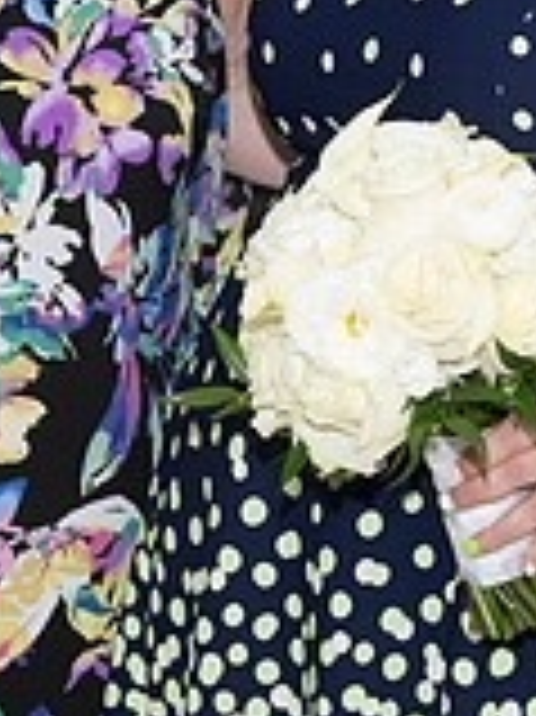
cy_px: -2
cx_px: 311
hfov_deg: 8.3
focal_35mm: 179
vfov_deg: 11.0
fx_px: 3701
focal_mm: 51
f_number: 6.3
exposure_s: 1/160
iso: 400
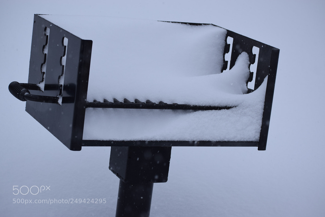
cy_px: 108
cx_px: 162
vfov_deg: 13.0
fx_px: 948
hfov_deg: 19.5
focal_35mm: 105
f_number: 5.6
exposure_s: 1/500
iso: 320
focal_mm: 70
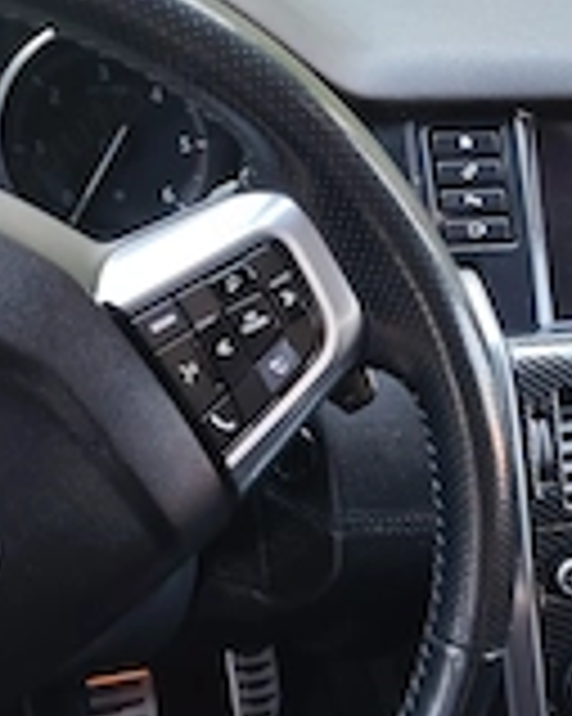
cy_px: 567
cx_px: 536
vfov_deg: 31.2
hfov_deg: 24.9
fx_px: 1250
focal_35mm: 59
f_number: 1.75
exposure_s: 1/100
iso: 963
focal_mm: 5.25
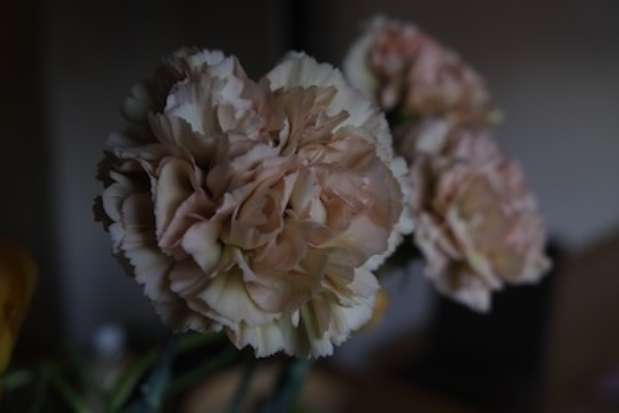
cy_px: 205
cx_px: 307
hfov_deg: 44.5
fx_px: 757
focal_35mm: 44
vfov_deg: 30.5
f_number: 3.2
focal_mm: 28.9
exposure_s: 1/70
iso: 200
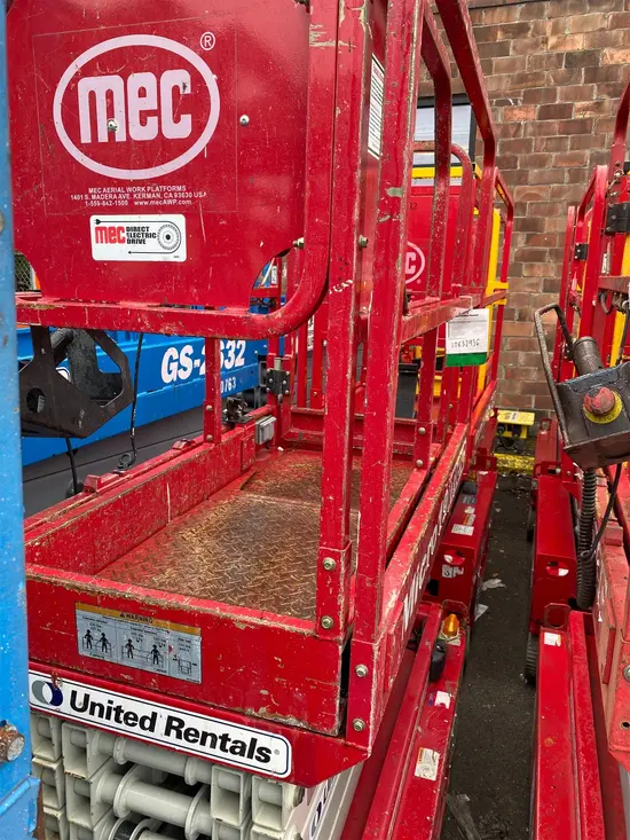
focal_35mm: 26
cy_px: 420
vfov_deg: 67.3
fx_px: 631
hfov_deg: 53.1
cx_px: 315
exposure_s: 1/122
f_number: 1.8
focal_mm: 4.25
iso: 40
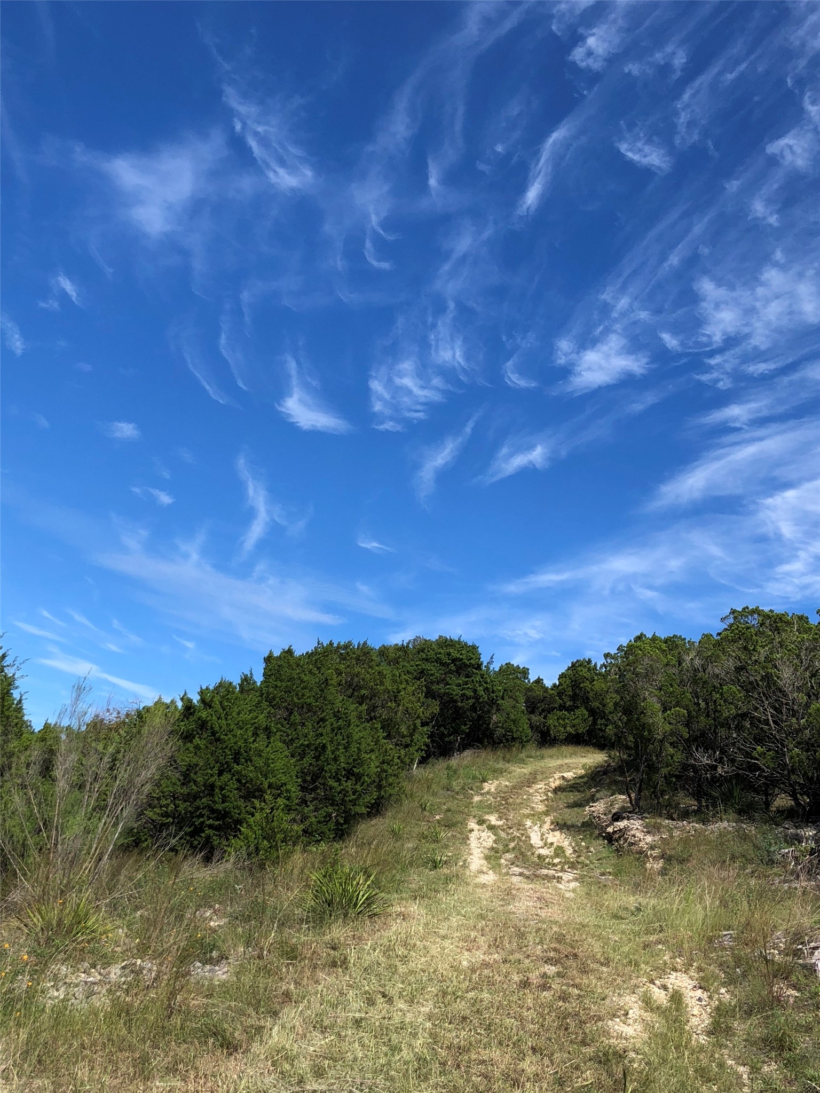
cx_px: 410
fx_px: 884
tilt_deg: +17.1
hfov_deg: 49.8
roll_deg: -2.0
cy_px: 546
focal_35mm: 28
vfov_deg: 63.4
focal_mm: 4
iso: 20
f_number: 1.8
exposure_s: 1/2024
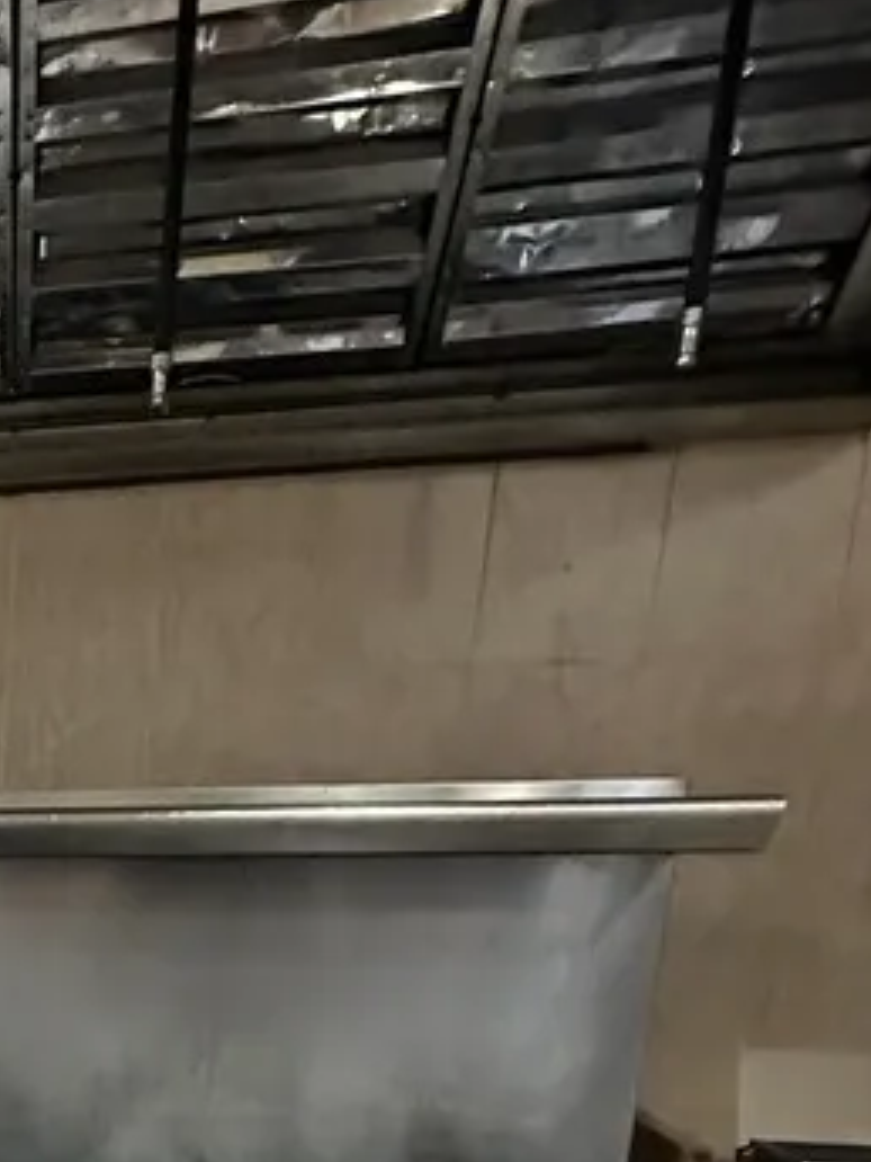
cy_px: 1216
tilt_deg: -11.8
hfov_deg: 25.8
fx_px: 1476
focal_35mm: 44
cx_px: -381
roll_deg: -1.7
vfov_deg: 37.4
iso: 800
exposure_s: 1/60
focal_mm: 2.22
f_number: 2.2
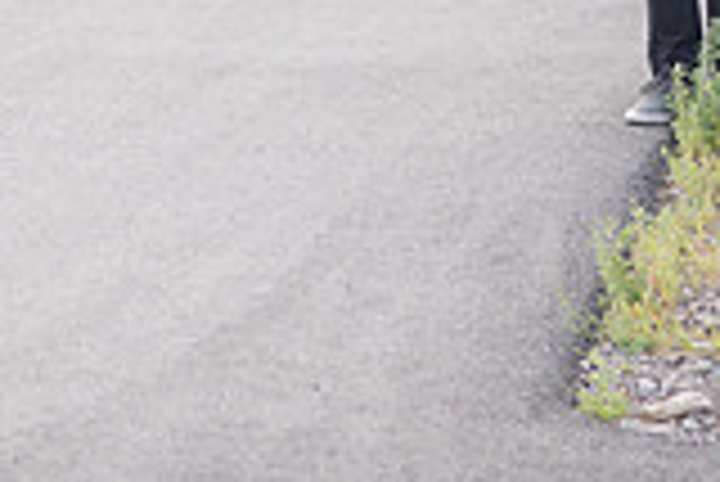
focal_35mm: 181
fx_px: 3623
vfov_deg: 7.5
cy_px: -70
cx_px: 27
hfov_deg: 11.3
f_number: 1.8
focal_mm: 50
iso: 200
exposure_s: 1/640
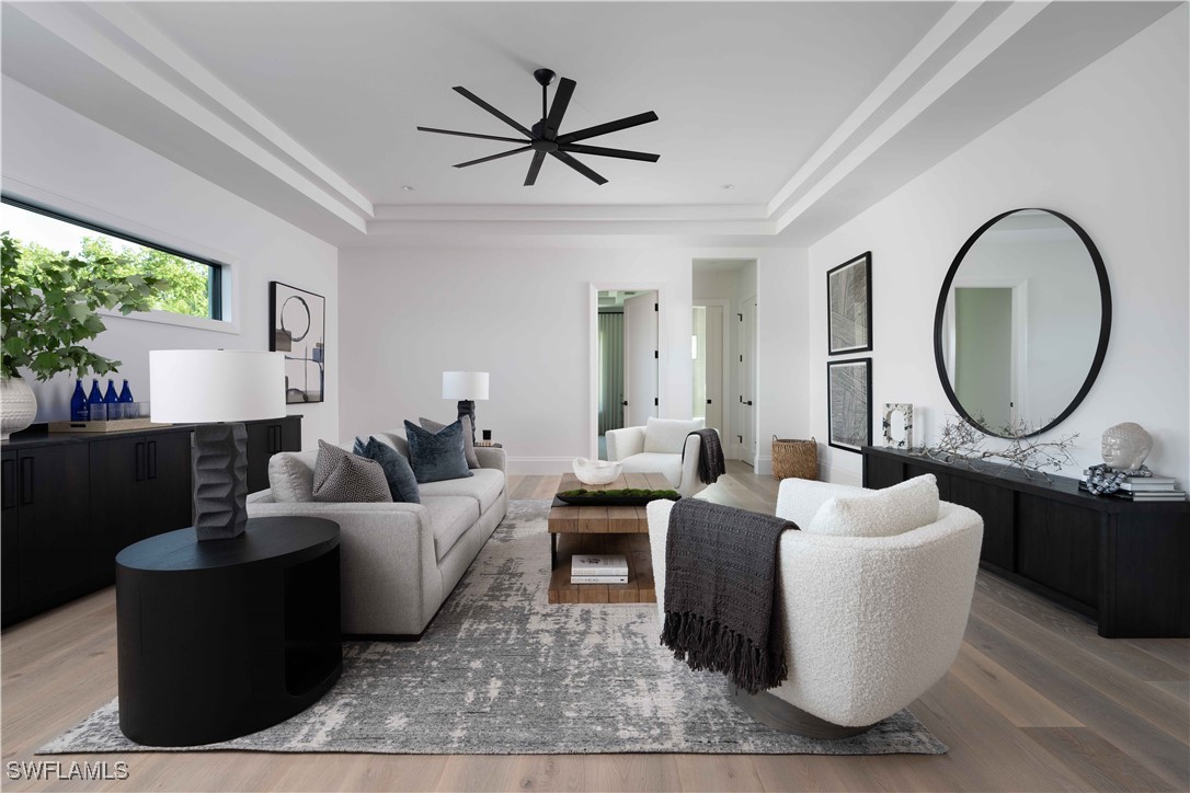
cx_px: 595
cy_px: 396
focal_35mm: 16
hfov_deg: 95.0
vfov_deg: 72.1
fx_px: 545
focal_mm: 16.5
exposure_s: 1/20
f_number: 8
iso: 160
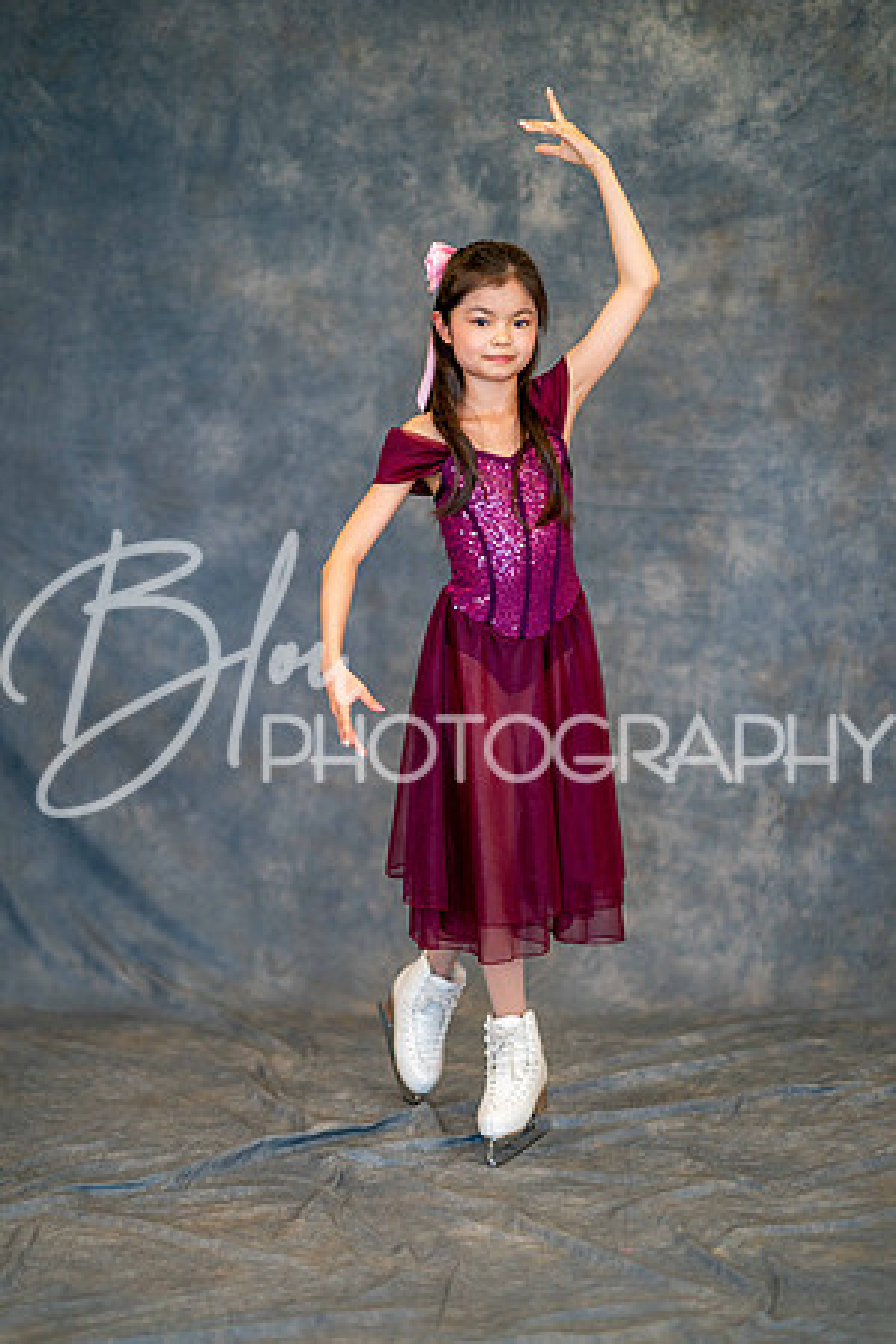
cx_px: 448
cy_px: 672
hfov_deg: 16.1
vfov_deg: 23.9
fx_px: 3173
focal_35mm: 85
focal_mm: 85
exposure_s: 1/200
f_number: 1.4
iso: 500
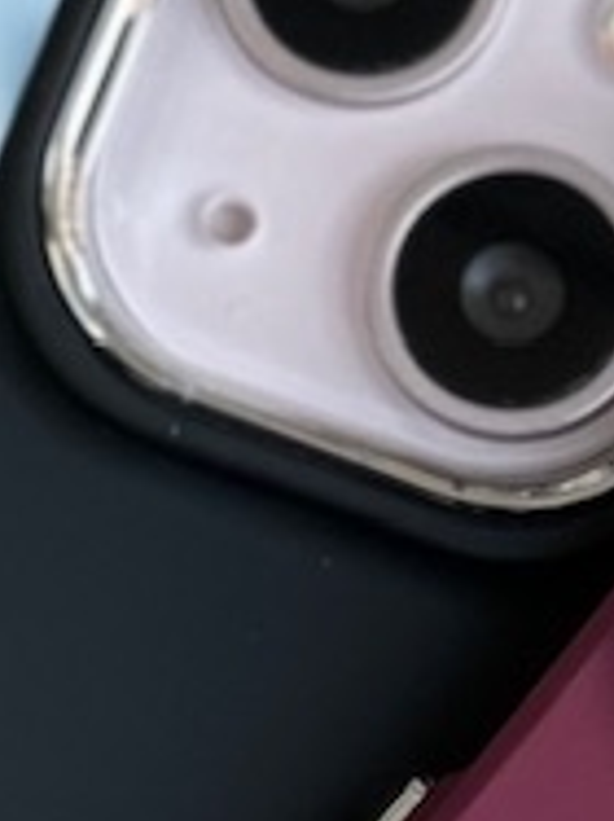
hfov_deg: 4.5
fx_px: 7766
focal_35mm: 328
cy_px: 1207
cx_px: 509
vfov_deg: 6.0
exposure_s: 1/140
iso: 64
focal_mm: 6.86
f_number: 1.78
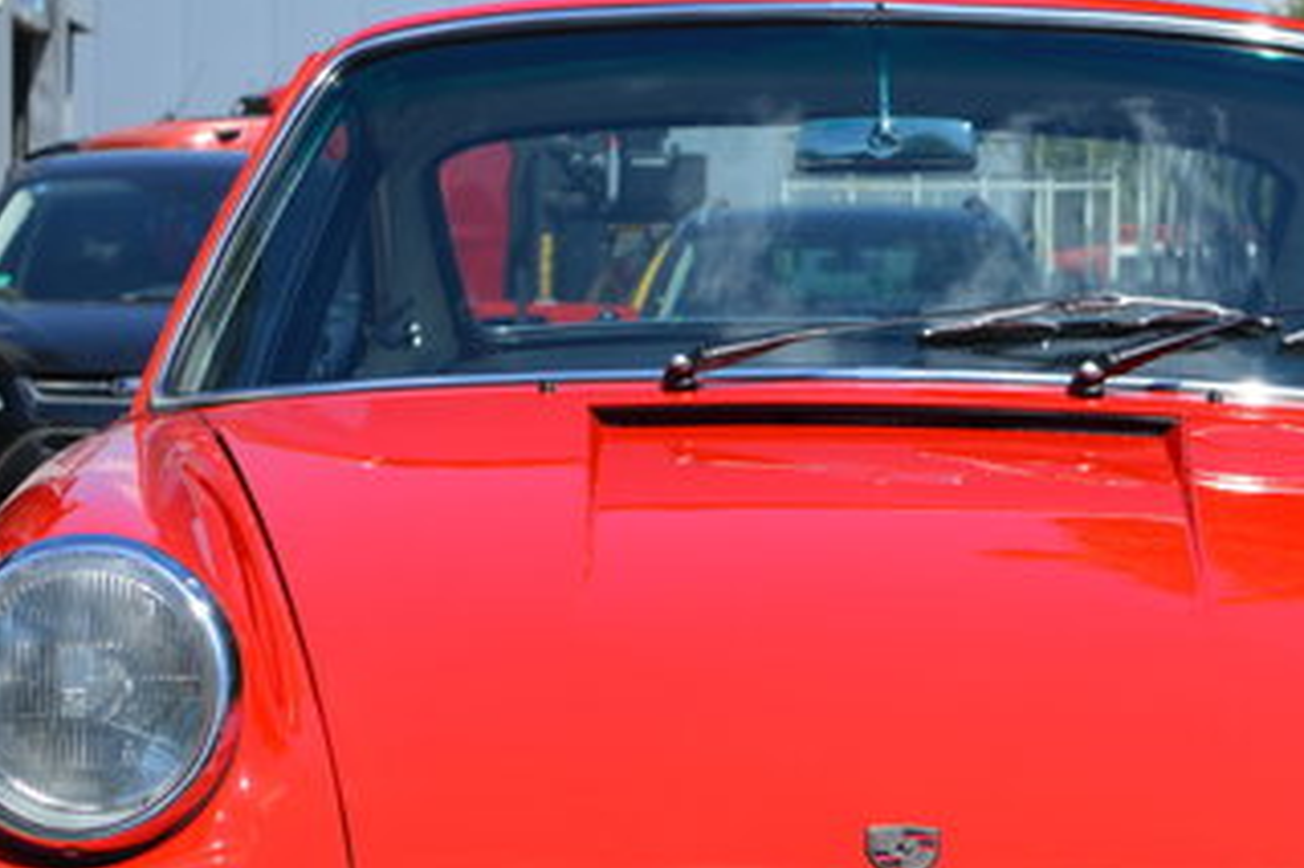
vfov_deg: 7.3
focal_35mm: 187
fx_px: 6770
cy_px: 776
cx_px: 892
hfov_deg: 11.0
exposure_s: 1/320
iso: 100
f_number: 9
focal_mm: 52
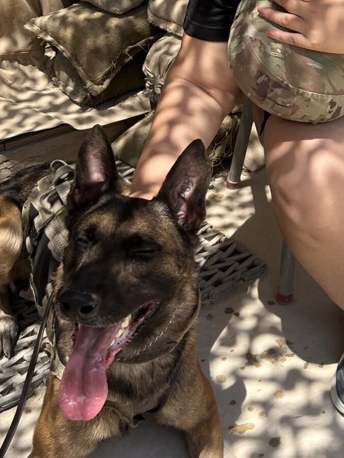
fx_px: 782
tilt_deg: -22.3
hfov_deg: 24.3
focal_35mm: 59
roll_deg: -3.1
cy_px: 64
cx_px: 289
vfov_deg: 31.5
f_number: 1.5
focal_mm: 5.7
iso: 50
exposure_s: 1/797
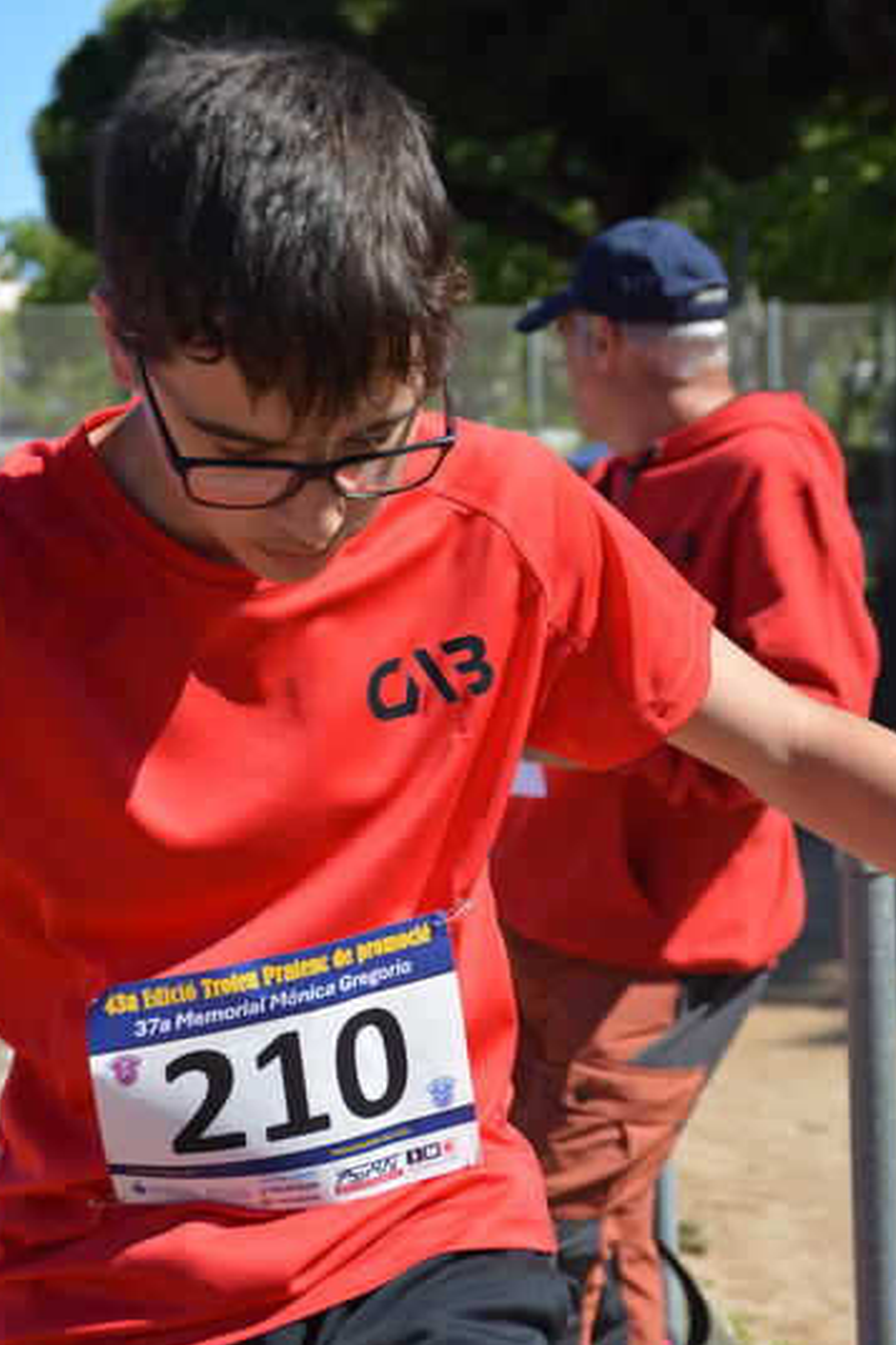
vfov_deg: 21.7
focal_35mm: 94
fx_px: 3511
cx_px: 427
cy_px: 708
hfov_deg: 14.5
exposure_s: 1/640
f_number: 6.3
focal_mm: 56
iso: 200
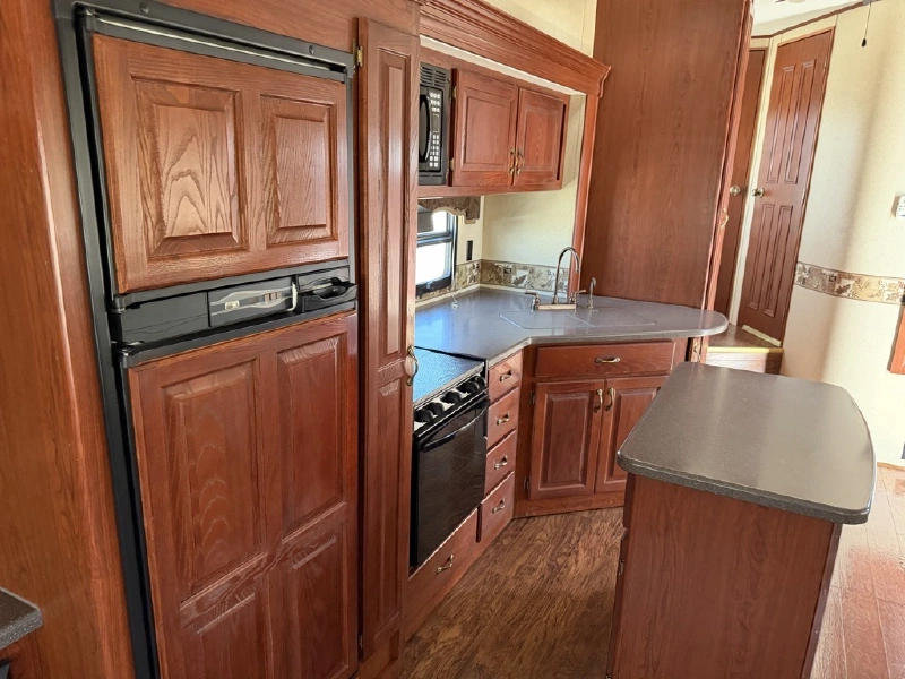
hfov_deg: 71.6
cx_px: 452
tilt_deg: -11.4
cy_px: 340
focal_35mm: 24
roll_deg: -2.0
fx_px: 627
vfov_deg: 56.8
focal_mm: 6.76
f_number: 1.78
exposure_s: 1/60
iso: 800
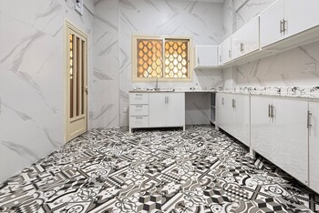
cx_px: 185
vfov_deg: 64.2
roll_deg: +0.2
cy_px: 89
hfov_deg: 86.1
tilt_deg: +0.5
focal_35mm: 19
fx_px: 168
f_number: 2.2
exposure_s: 1/100
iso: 320
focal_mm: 2.22
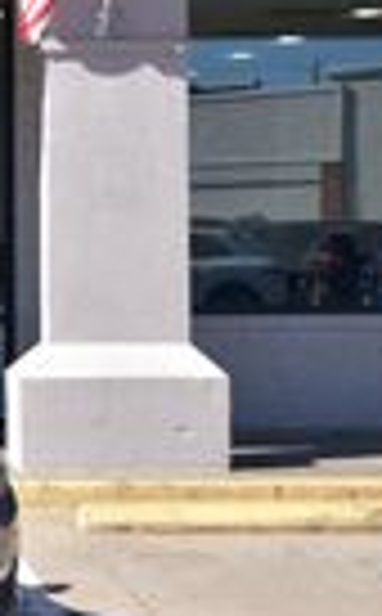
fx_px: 2244
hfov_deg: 9.3
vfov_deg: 15.6
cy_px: 220
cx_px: -306
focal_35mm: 134
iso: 200
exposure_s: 1/1000
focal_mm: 30
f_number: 4.2
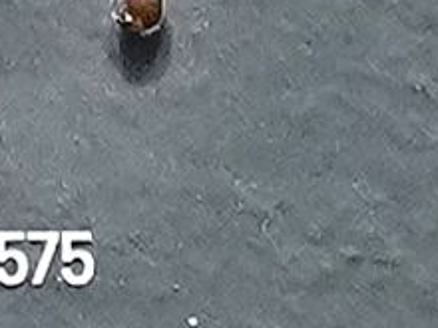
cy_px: 742
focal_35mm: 171
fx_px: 2164
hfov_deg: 11.5
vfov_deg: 8.1
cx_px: 290
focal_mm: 24
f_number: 4.5
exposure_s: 1/80
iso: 3200
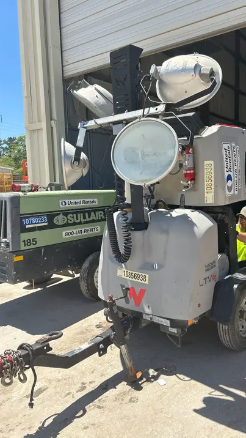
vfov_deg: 66.1
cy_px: 215
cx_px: 165
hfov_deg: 39.7
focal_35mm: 29
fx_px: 336
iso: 50
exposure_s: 1/2404
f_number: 1.5
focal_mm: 5.7
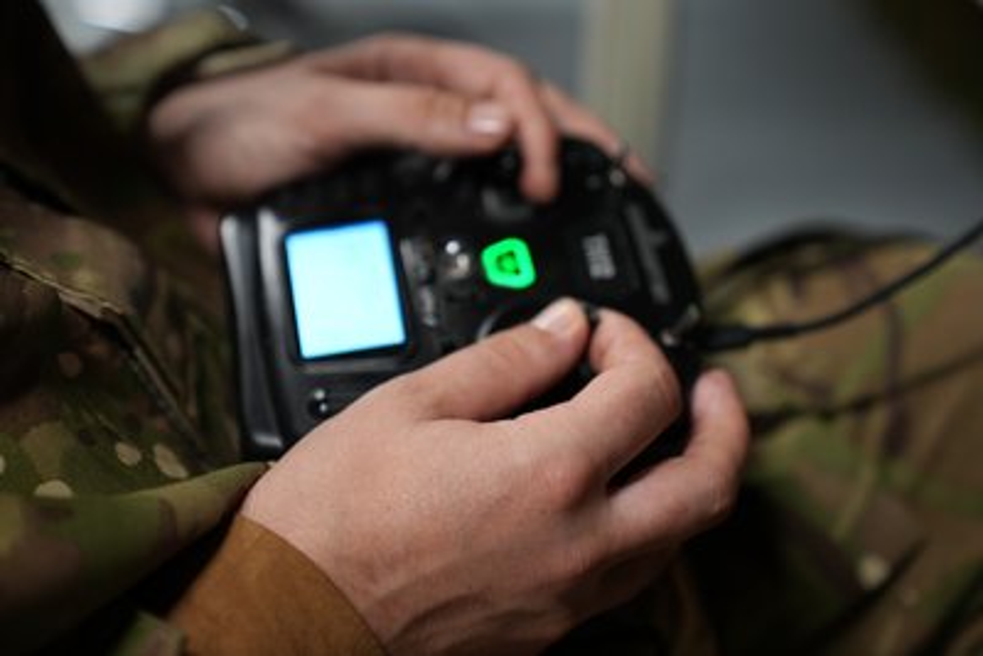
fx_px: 1912
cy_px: 328
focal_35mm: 70
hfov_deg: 28.8
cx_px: 492
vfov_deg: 19.5
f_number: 2.8
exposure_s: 1/160
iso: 2000
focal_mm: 70
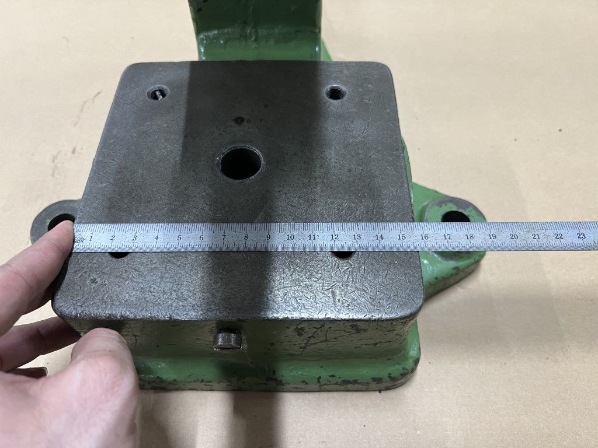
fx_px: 449
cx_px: 299
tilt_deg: -57.8
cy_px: 224
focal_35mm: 26
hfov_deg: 67.3
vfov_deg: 53.1
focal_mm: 5.7
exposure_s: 1/50
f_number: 1.5
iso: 200
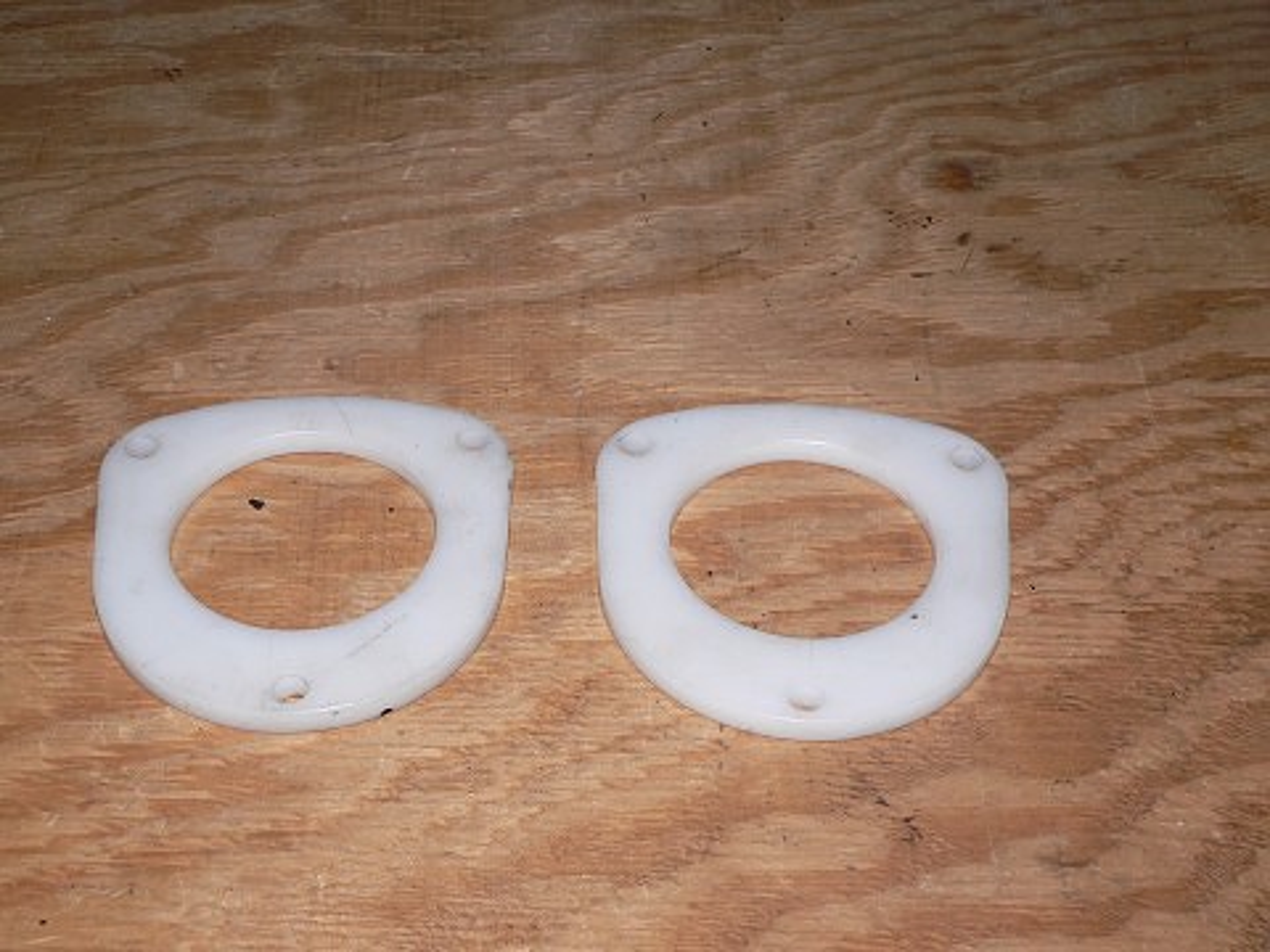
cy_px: 476
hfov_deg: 31.7
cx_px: 635
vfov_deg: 24.0
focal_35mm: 61
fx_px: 2238
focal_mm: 10.1
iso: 100
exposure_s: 1/60
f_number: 2.8
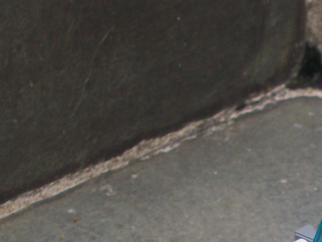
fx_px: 1898
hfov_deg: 9.6
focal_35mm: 204
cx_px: 372
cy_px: 352
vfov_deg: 7.2
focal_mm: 11.6
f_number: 3.8
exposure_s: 1/107
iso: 80
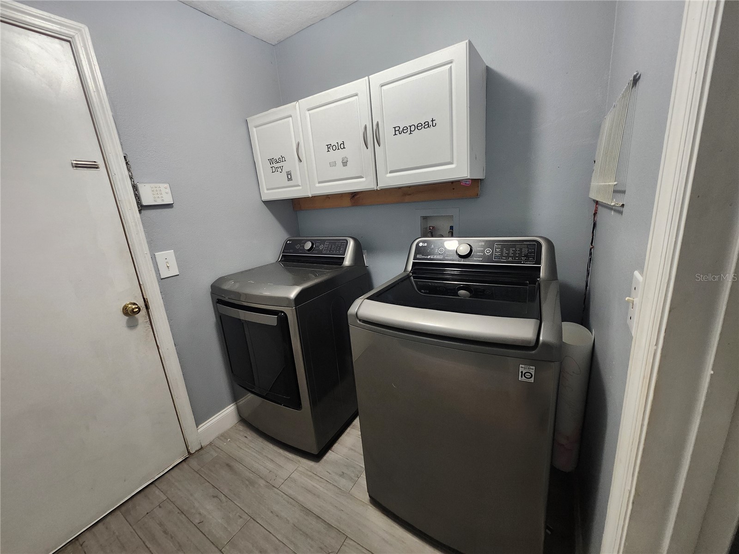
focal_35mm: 13
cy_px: 277
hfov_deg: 106.2
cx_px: 370
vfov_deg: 89.9
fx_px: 278
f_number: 2.2
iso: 320
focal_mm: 1.74
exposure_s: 1/30
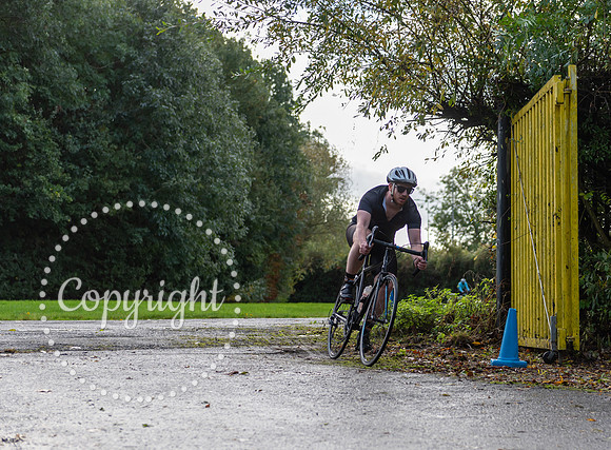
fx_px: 1416
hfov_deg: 24.3
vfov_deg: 18.1
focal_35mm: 81
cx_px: 397
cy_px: 242
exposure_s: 1/1000
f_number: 3.2
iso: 200
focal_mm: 62
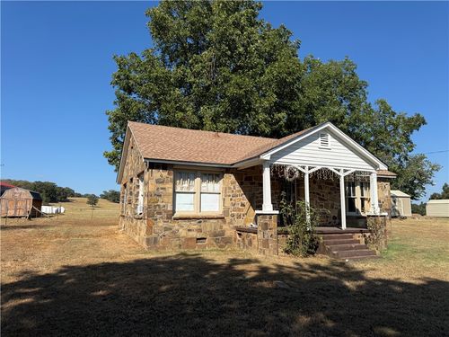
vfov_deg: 56.8
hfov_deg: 71.6
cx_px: 224
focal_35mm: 24
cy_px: 168
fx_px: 311
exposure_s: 1/4673
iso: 80
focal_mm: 6.76
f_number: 1.78
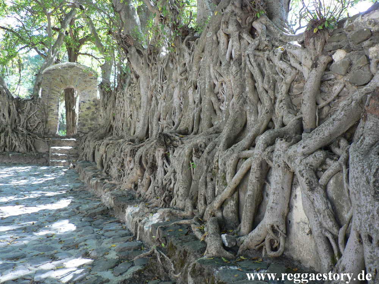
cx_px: 190
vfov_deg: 40.7
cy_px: 142
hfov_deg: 52.6
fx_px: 383
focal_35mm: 35
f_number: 2.8
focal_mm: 6
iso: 100
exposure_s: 1/30
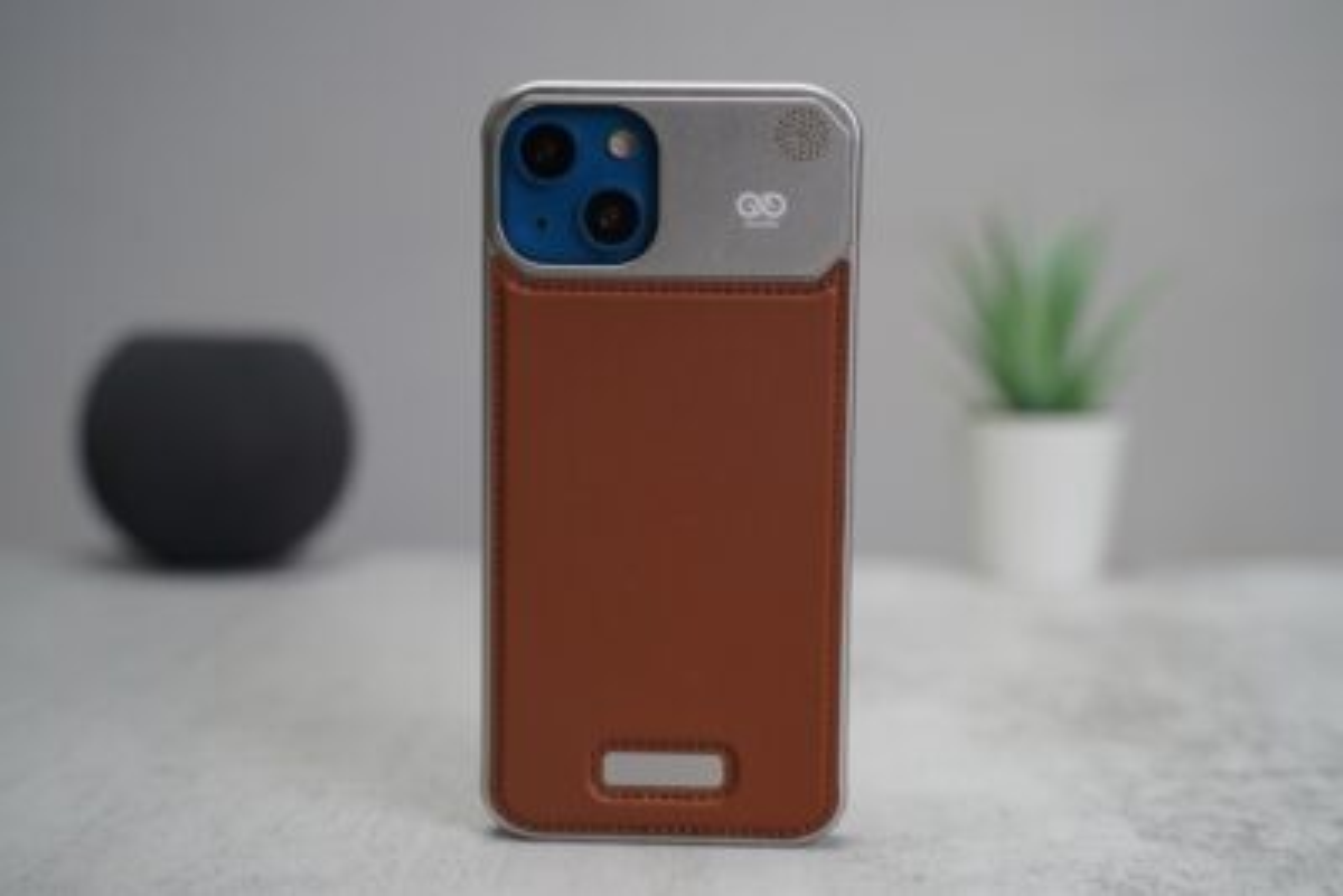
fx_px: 1940
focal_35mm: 52
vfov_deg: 26.0
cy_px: 448
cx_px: 672
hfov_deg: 38.2
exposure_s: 1/60
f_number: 4
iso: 400
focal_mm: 52
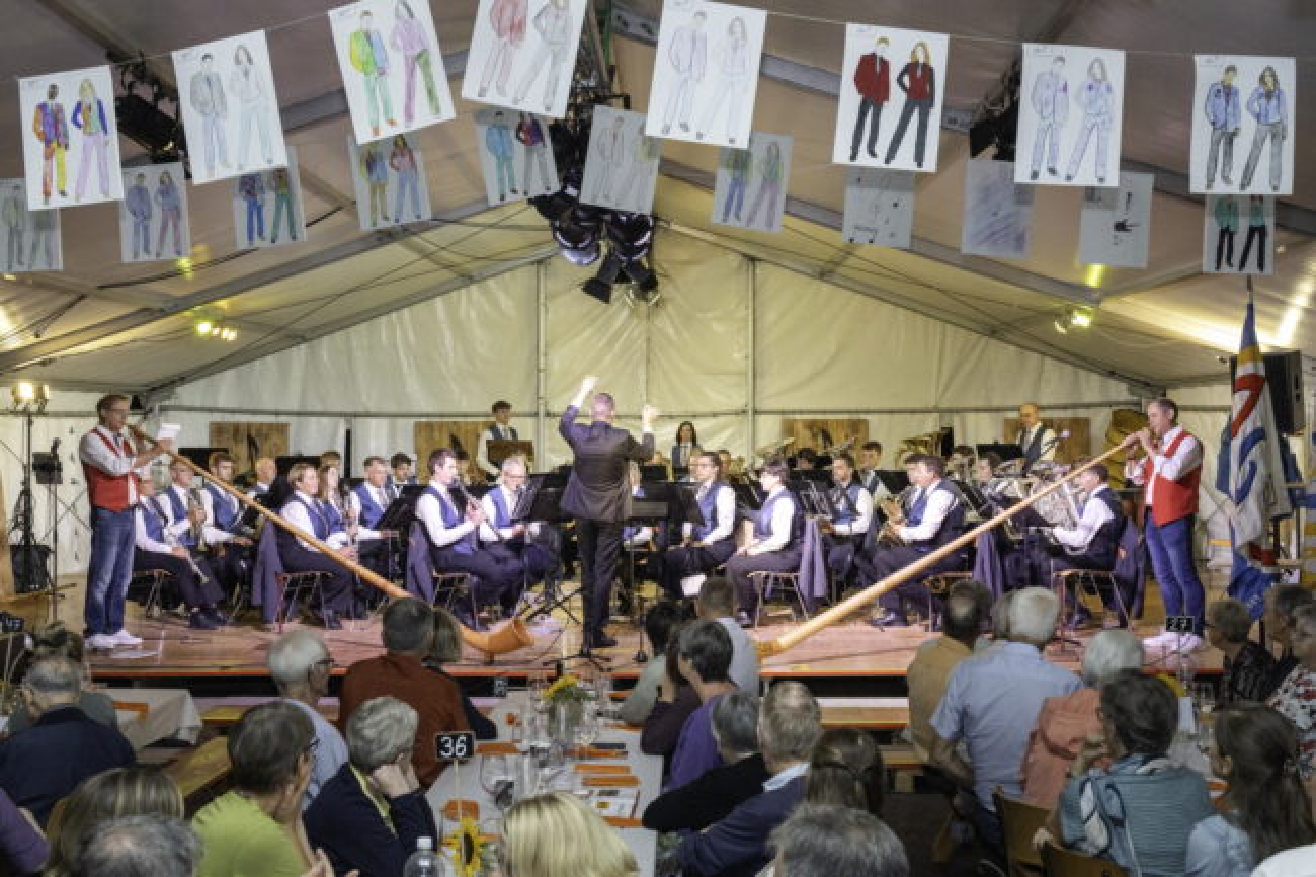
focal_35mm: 38
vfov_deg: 35.0
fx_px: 1389
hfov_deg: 50.7
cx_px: 658
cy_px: 438
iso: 2500
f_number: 8
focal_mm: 38
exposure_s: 1/200
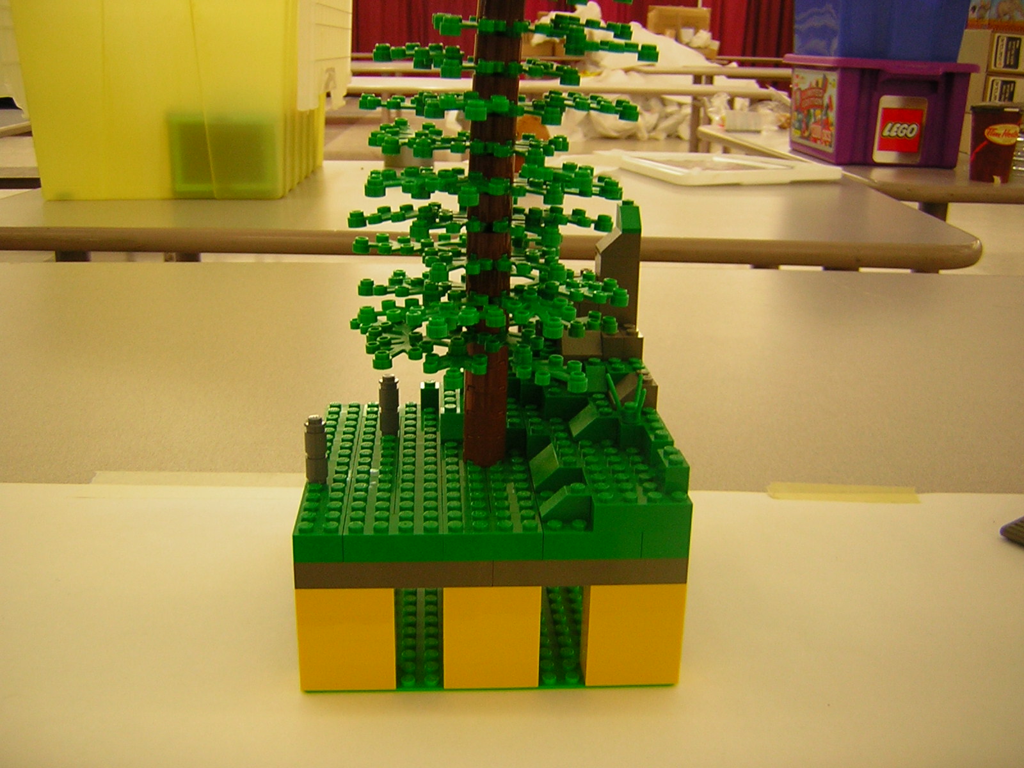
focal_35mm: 36
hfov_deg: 51.4
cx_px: 512
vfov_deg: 39.7
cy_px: 384
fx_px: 1065
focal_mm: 4.7
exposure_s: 1/6.1
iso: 52
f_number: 2.6
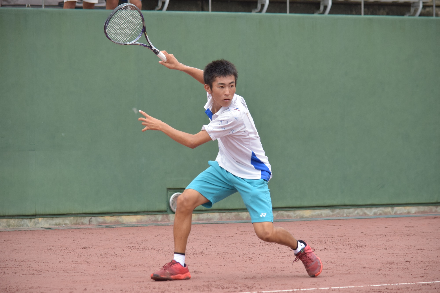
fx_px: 2126
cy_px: 146
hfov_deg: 11.8
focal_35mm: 174
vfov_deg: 7.9
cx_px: 220
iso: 1000
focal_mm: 116
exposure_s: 1/2000
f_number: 4.8
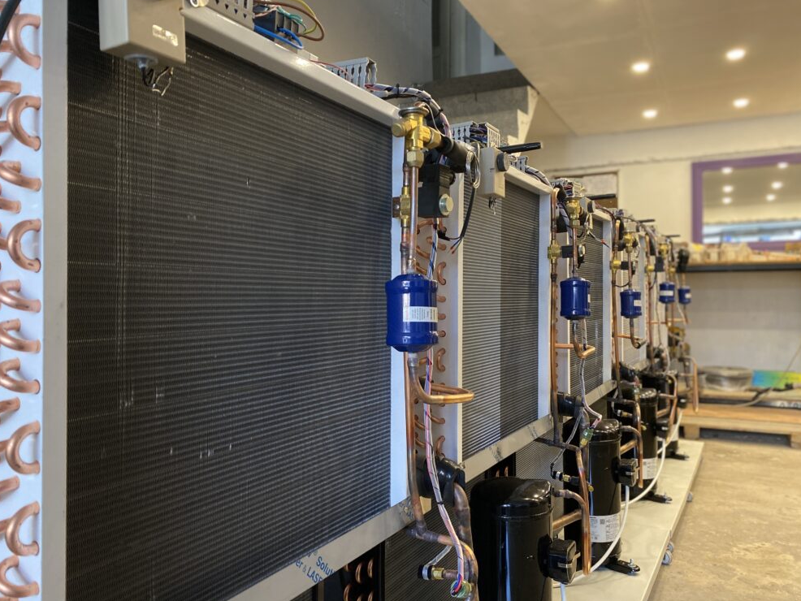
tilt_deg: -0.6
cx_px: 393
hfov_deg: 65.3
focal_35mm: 27
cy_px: 299
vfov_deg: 51.4
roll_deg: +0.5
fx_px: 625
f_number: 1.8
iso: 250
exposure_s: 1/50
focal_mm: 4.25
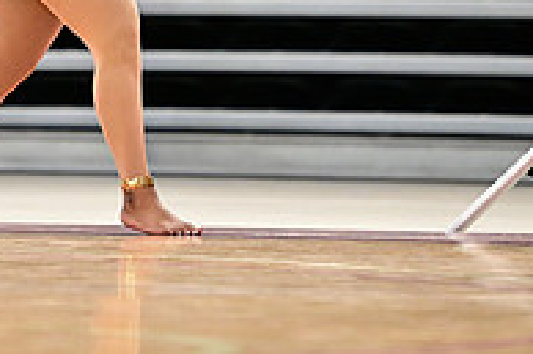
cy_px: -159
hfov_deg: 3.4
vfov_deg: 2.3
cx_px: 121
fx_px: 8861
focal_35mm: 599
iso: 6400
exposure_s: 1/1000
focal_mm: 200
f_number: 3.2
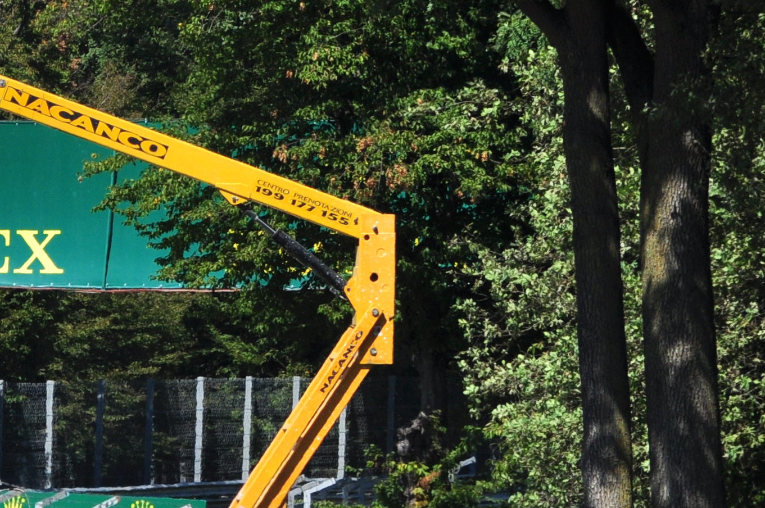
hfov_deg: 2.4
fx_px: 18562
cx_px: -372
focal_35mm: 875
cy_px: 673
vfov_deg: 1.6
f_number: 7.1
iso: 250
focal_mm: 185
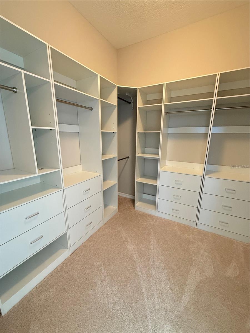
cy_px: 166
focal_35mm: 14
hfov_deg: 85.7
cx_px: 125
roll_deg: -0.6
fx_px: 135
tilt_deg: -12.3
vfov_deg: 102.1
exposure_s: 1/60
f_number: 2.2
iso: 400
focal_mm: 2.22
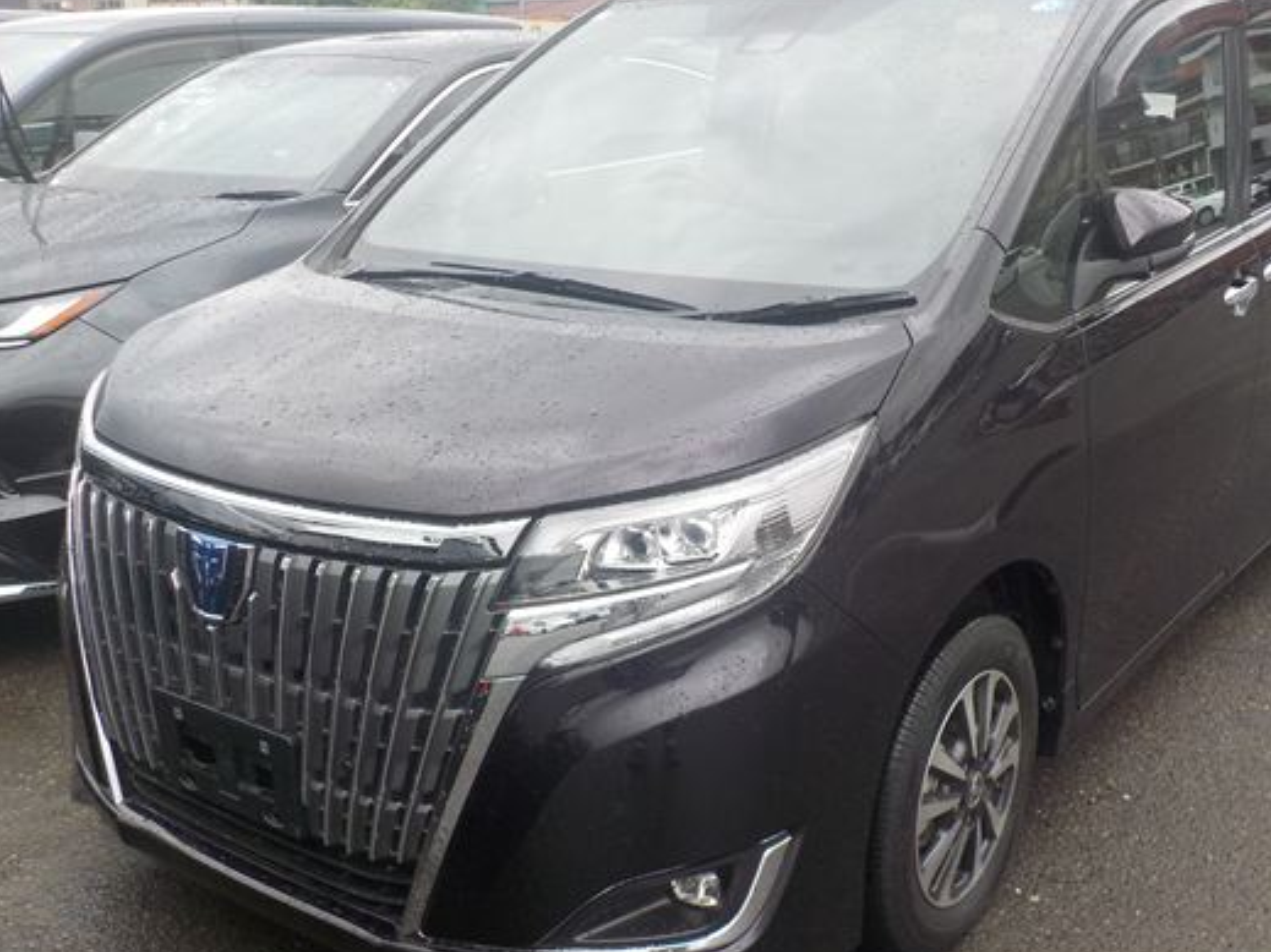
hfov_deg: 50.0
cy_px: 516
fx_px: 1358
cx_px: 725
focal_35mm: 37
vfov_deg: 38.6
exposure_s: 1/200
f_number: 3.3
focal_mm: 4.1
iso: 125
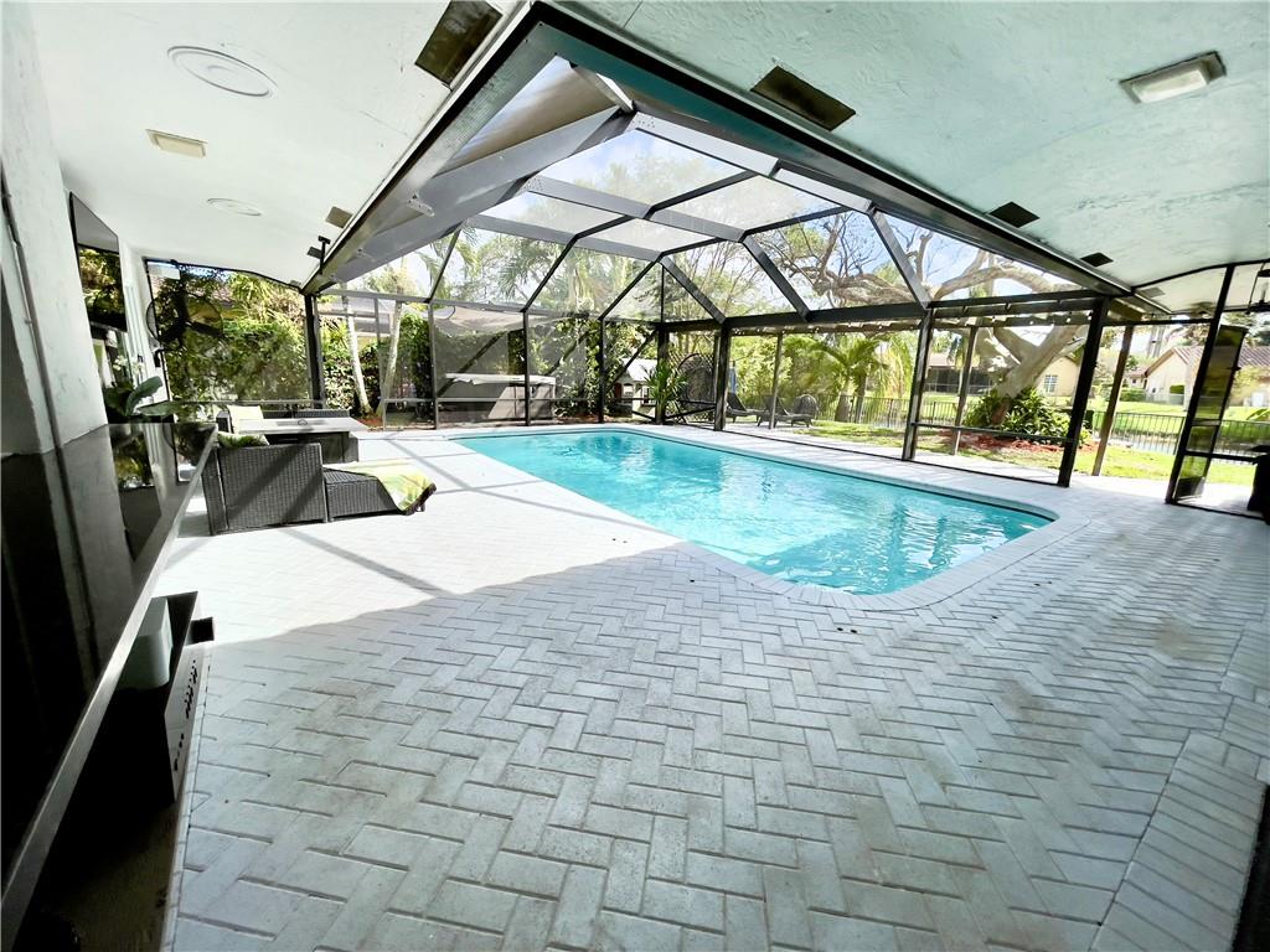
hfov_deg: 106.2
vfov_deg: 89.9
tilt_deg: -12.6
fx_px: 477
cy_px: 476
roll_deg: -2.0
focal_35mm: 13
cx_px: 635
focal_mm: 1.54
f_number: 2.4
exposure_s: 1/494
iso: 25
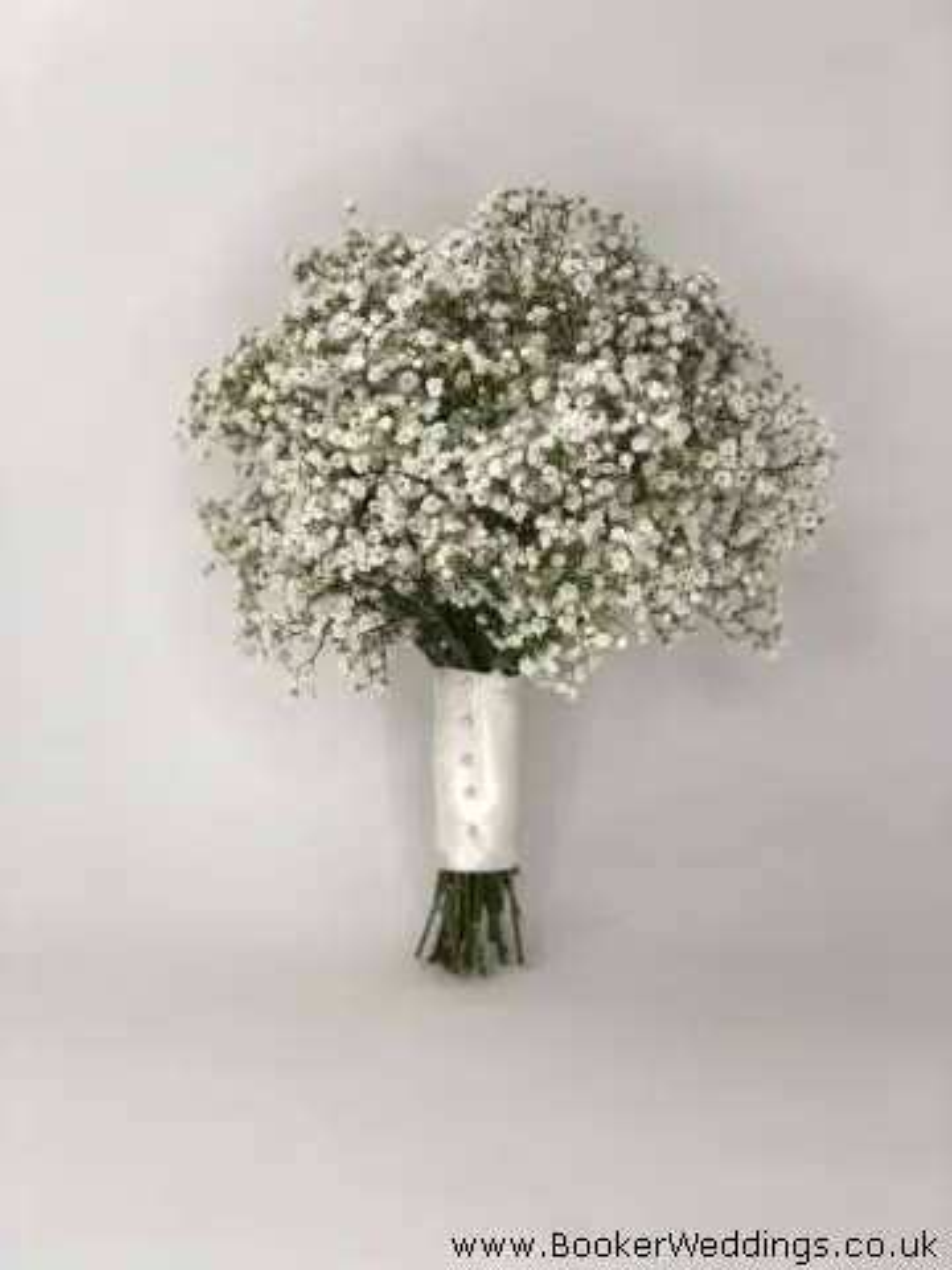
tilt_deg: -15.1
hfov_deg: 28.0
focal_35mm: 52
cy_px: 635
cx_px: 476
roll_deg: -0.3
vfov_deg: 36.8
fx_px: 1907
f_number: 2.4
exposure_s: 1/104
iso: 16
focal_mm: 6
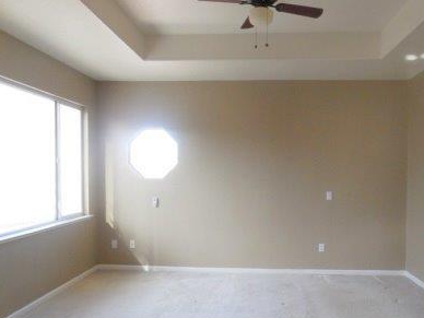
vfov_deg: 46.7
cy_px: 182
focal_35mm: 30
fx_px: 367
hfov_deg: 59.7
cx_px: 242
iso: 250
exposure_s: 1/30
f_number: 3.5
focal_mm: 4.6
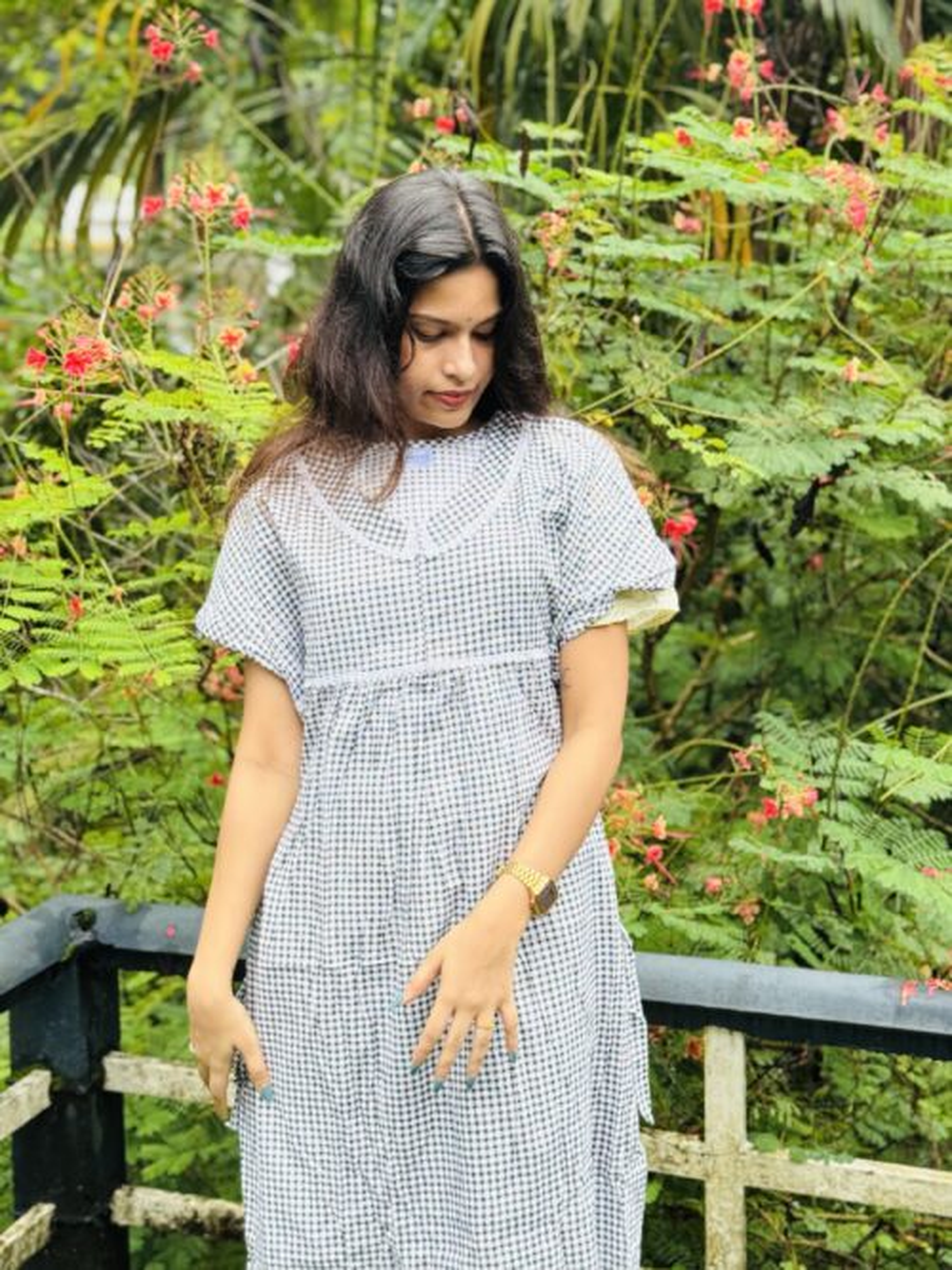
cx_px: 476
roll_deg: +0.1
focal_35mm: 48
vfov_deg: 39.7
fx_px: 1761
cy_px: 635
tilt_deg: -10.0
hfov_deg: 30.3
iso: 64
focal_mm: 6.76
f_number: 1.78
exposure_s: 1/715
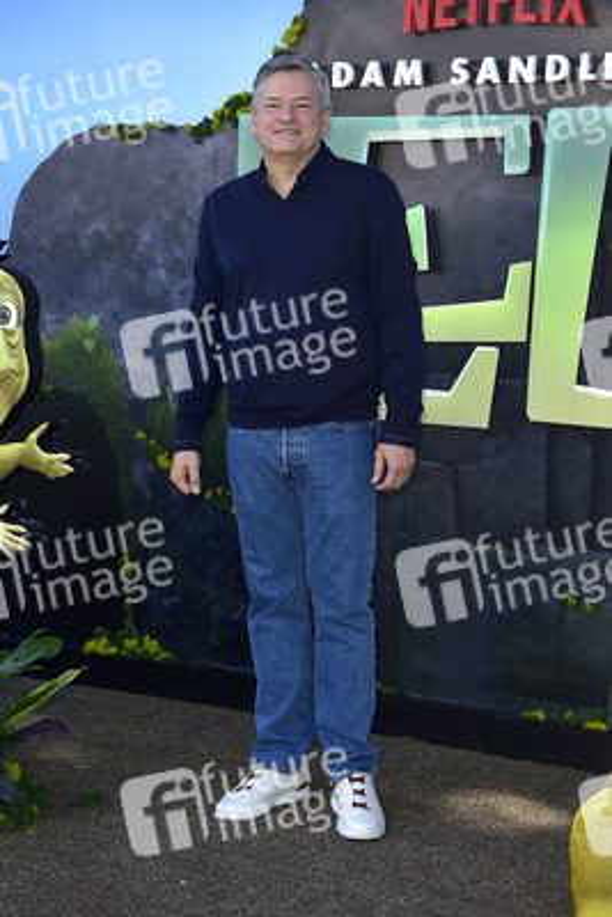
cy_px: 458
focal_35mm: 62
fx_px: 1580
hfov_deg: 21.9
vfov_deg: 32.4
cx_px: 306
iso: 125
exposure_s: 1/250
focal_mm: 62
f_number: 7.1
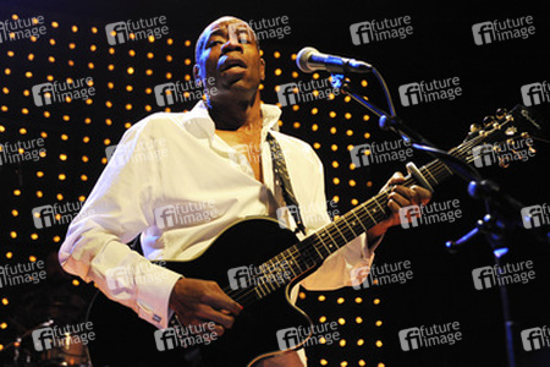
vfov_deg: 33.4
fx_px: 611
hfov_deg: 48.5
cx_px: 275
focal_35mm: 40
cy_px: 184
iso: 1600
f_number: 2.8
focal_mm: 40
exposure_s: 1/125
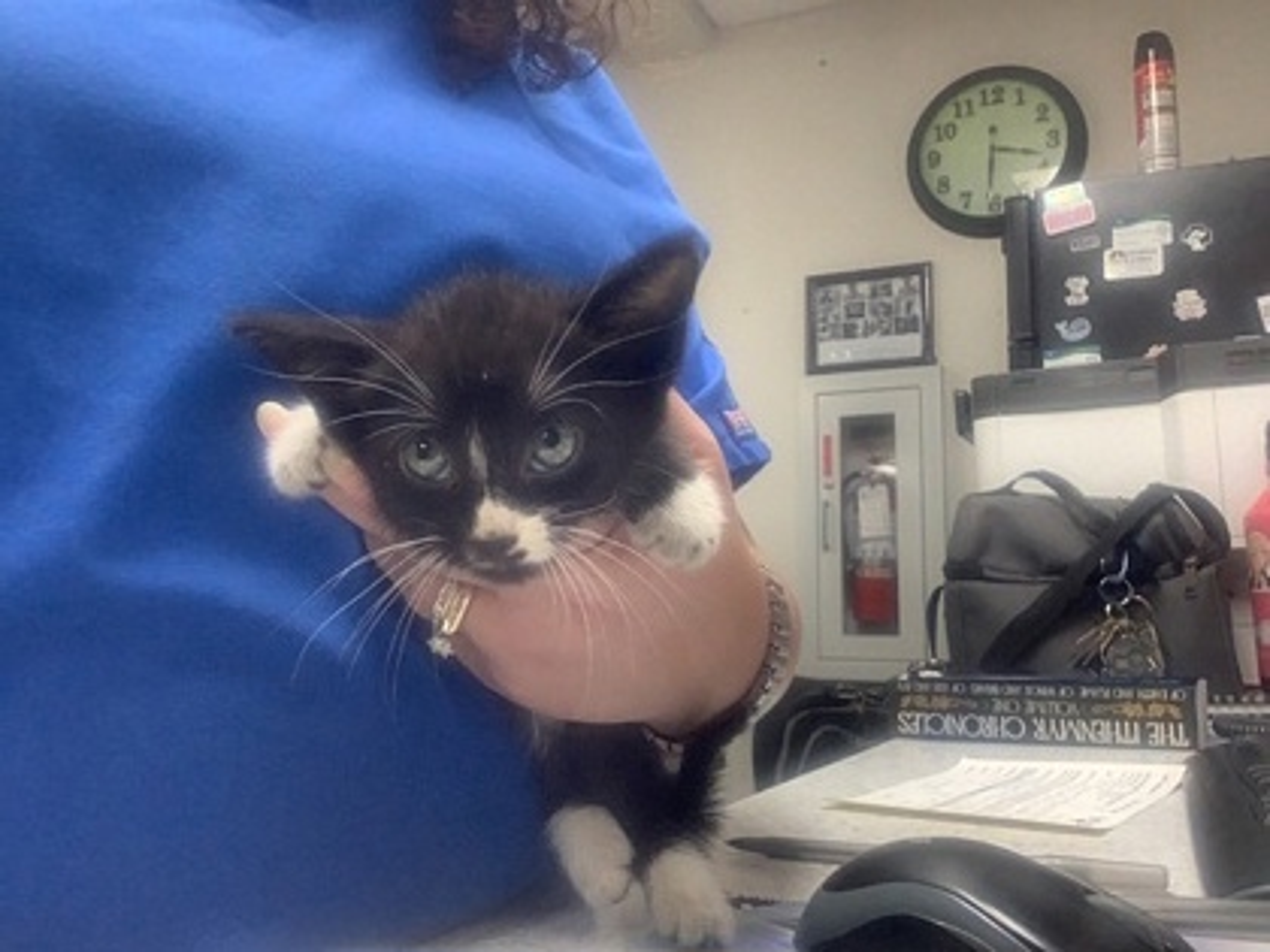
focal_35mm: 31
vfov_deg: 45.4
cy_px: 476
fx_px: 1137
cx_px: 635
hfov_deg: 58.4
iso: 250
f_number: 2.4
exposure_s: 1/60
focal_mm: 2.15
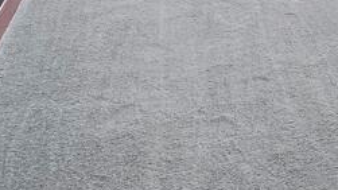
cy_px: -322
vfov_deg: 10.2
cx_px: 832
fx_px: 869
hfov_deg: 14.1
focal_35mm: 97
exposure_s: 1/3
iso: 400
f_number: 10
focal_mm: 7
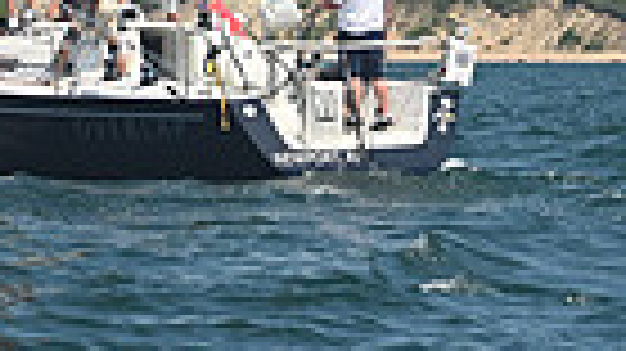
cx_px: -160
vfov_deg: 3.8
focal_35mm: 306
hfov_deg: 7.0
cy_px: -878
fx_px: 5076
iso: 320
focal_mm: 70
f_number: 7.1
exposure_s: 1/1000
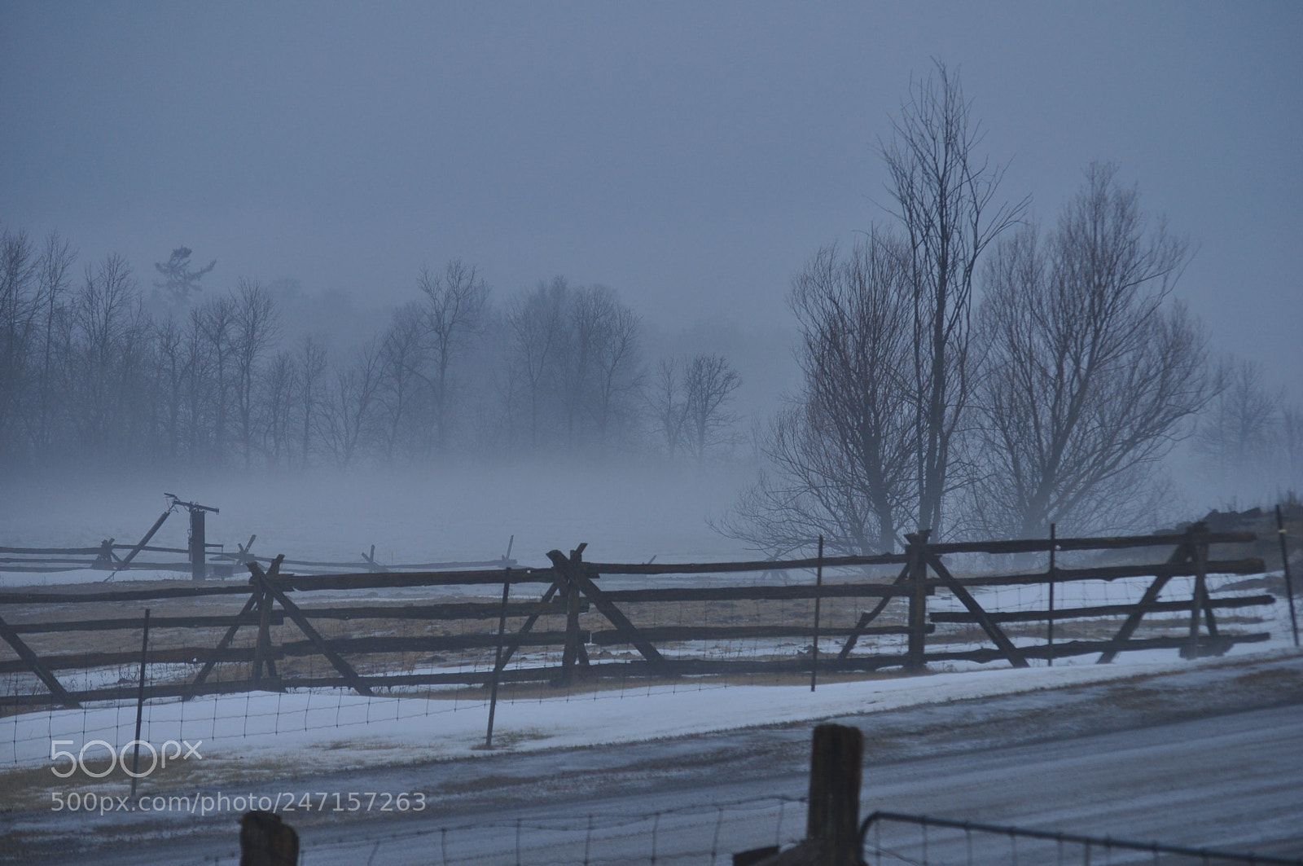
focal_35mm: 202
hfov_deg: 10.2
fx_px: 7321
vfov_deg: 6.8
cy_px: 433
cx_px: 652
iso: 200
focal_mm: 135
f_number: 7.1
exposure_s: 1/200
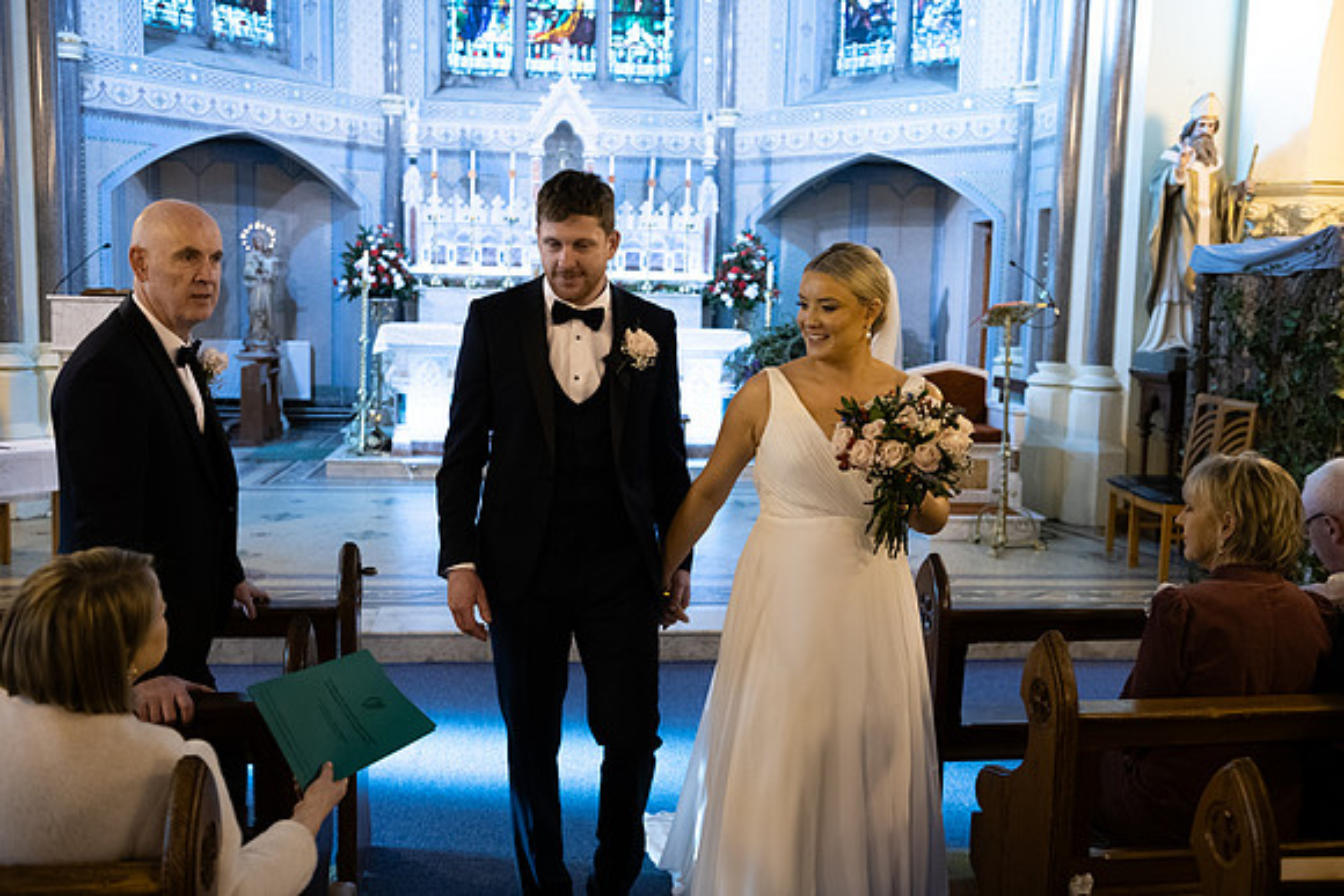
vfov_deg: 38.9
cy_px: 448
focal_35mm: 34
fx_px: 1270
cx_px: 672
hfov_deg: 55.8
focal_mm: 34
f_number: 3.5
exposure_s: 1/160
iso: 1250
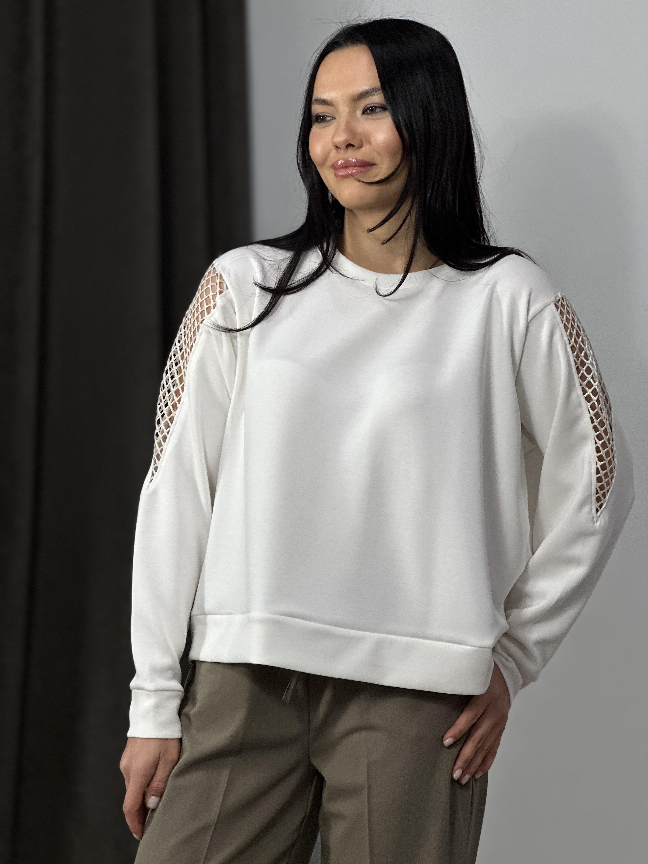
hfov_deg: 19.1
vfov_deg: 25.3
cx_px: 324
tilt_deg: -1.2
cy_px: 432
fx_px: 1922
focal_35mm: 77
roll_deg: -1.2
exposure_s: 1/100
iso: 64
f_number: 2.8
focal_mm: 9
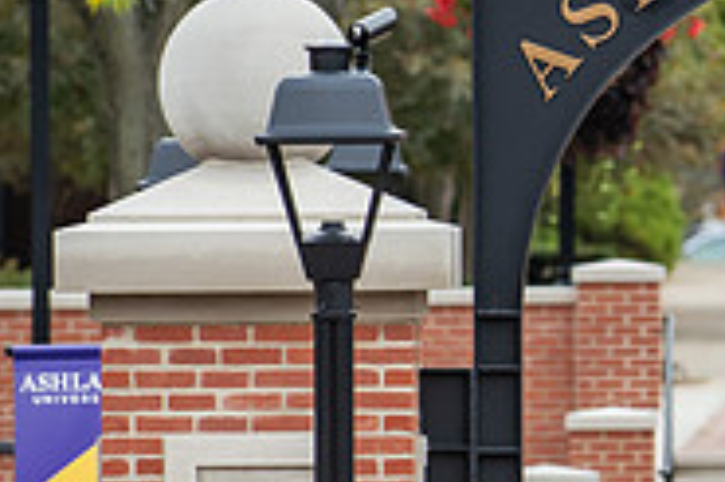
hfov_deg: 2.2
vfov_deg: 1.5
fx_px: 18974
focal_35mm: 943
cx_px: 1129
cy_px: 265
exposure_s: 1/500
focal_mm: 300
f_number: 6.3
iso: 400
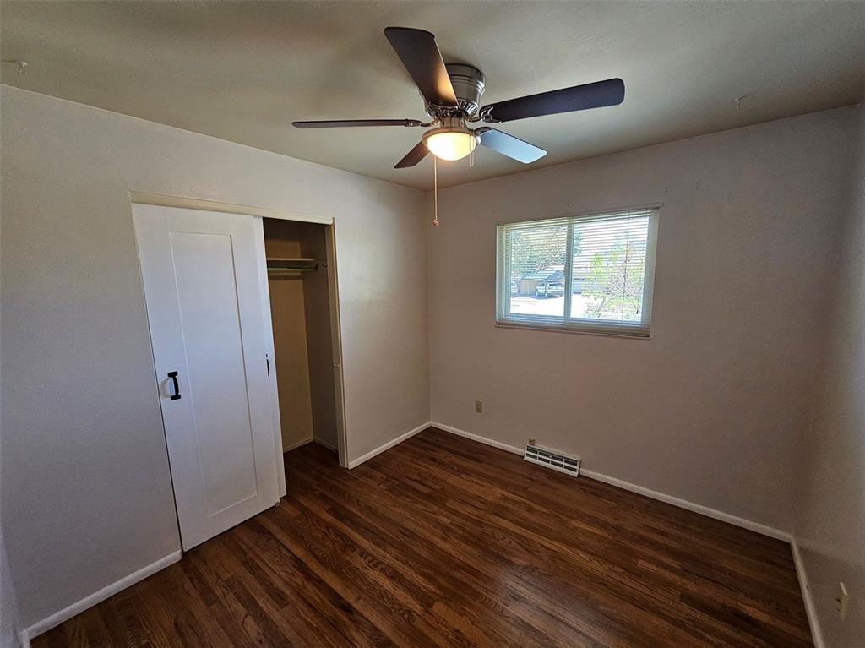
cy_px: 324
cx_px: 432
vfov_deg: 89.9
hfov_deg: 106.2
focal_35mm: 13
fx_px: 325
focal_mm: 2.2
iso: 200
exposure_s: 1/60
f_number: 2.2
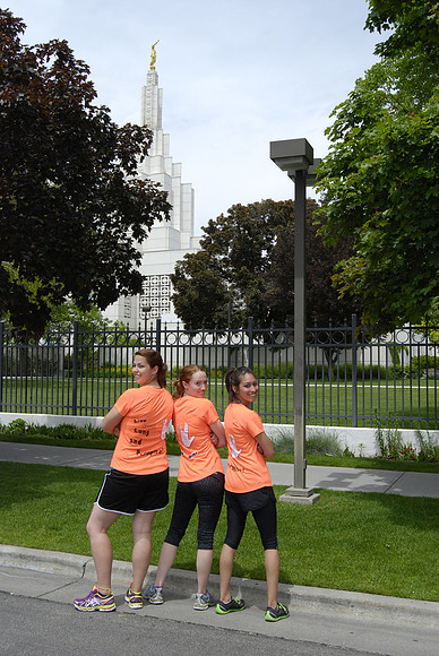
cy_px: 328
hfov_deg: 34.3
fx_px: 712
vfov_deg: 49.5
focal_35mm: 39
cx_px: 220
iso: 400
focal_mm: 26
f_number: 10
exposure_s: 1/640
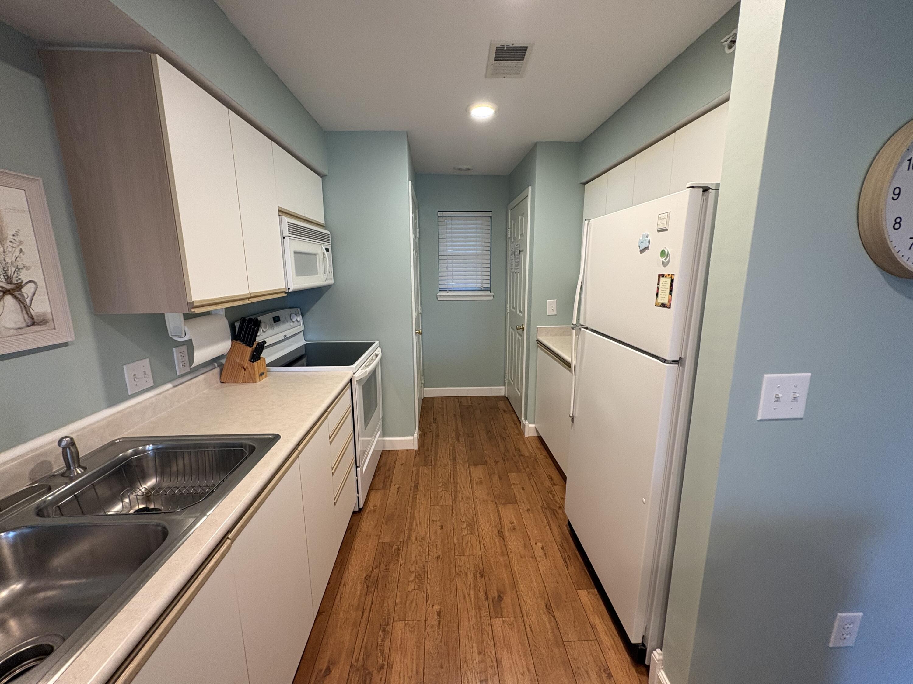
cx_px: 456
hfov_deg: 102.1
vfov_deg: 85.7
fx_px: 369
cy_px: 342
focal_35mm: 14
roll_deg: +1.1
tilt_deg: -10.5
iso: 250
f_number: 2.2
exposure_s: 1/60
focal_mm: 2.22
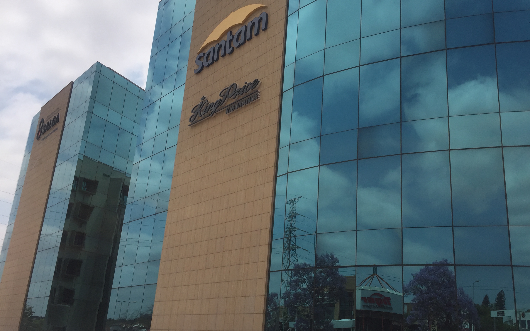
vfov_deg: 36.3
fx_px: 506
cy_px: 167
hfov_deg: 55.1
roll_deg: -3.9
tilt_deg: +16.1
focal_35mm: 35
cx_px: 302
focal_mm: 4.15
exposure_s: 1/3968
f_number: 2.2
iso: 32
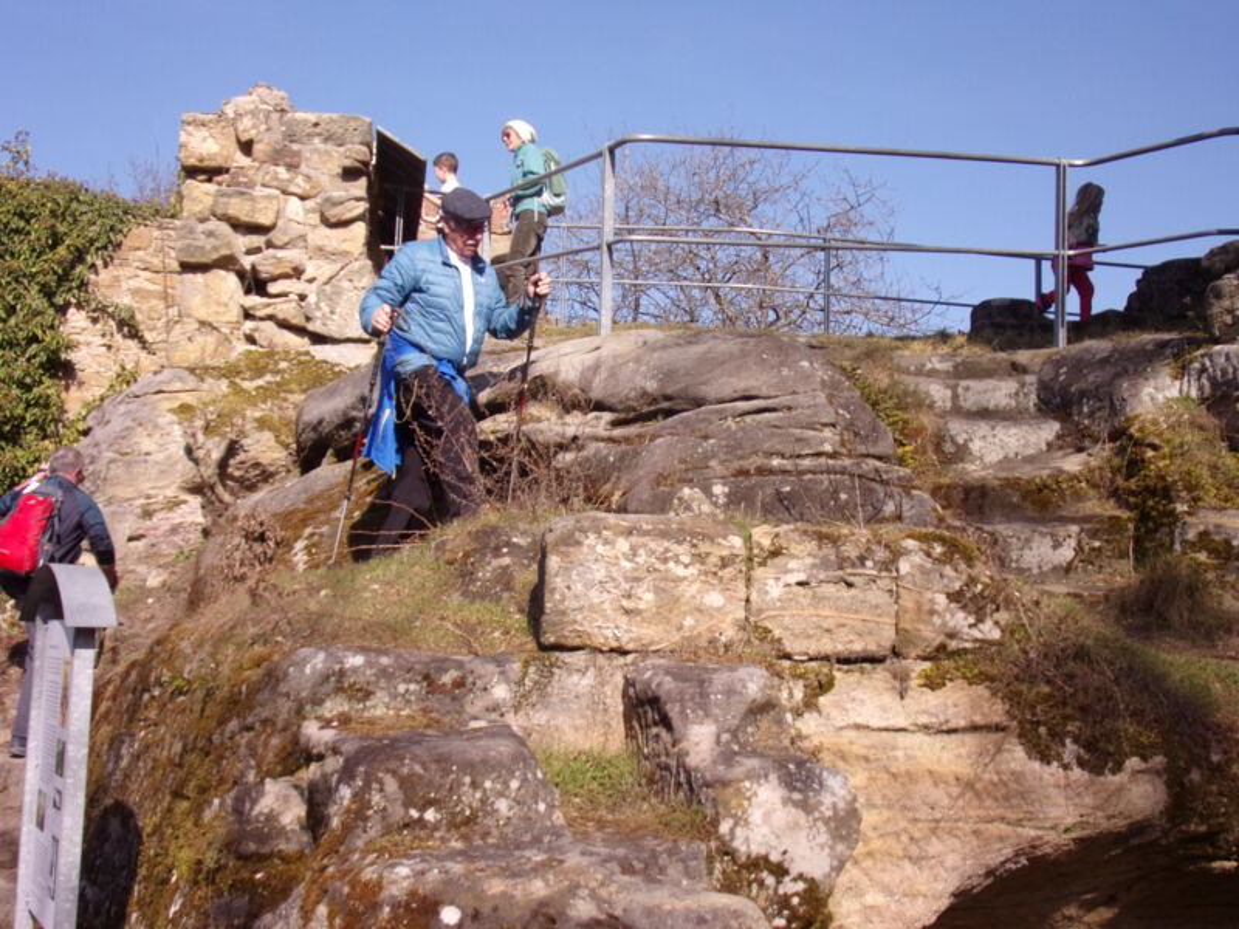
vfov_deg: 36.8
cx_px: 620
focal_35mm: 39
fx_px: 1396
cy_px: 464
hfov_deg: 47.9
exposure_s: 1/550
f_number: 3.9
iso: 80
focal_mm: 7
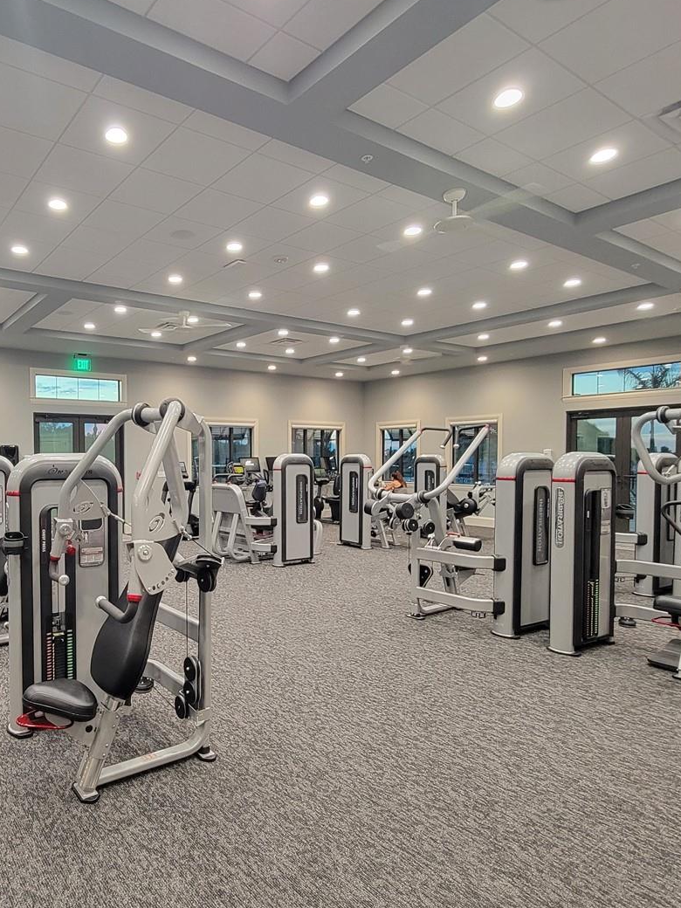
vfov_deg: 81.6
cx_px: 204
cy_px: 483
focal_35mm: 20
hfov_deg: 63.5
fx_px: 525
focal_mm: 2.2
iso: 400
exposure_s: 1/40
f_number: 2.2
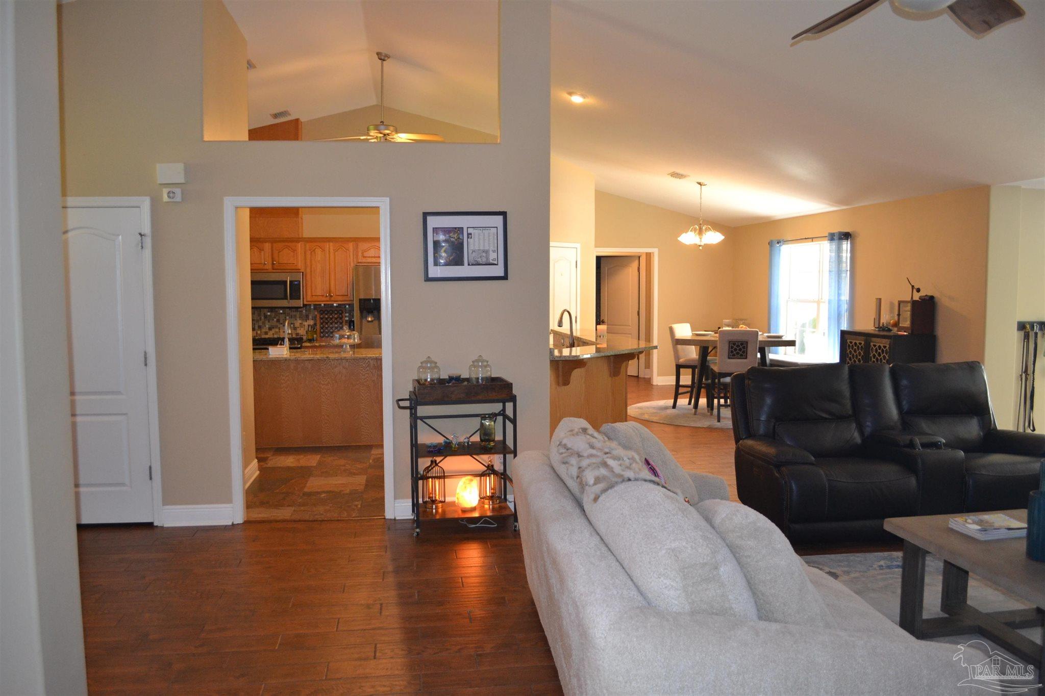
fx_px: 784
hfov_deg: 67.4
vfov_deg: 47.9
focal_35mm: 27
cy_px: 348
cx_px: 522
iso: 900
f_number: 3.5
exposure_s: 1/60
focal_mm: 18
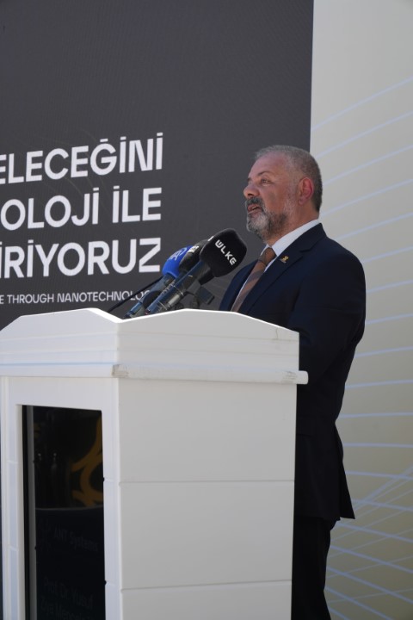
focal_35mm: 70
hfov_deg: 19.5
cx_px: 206
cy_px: 310
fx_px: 1204
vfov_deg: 28.8
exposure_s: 1/500
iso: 400
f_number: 7.1
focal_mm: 70
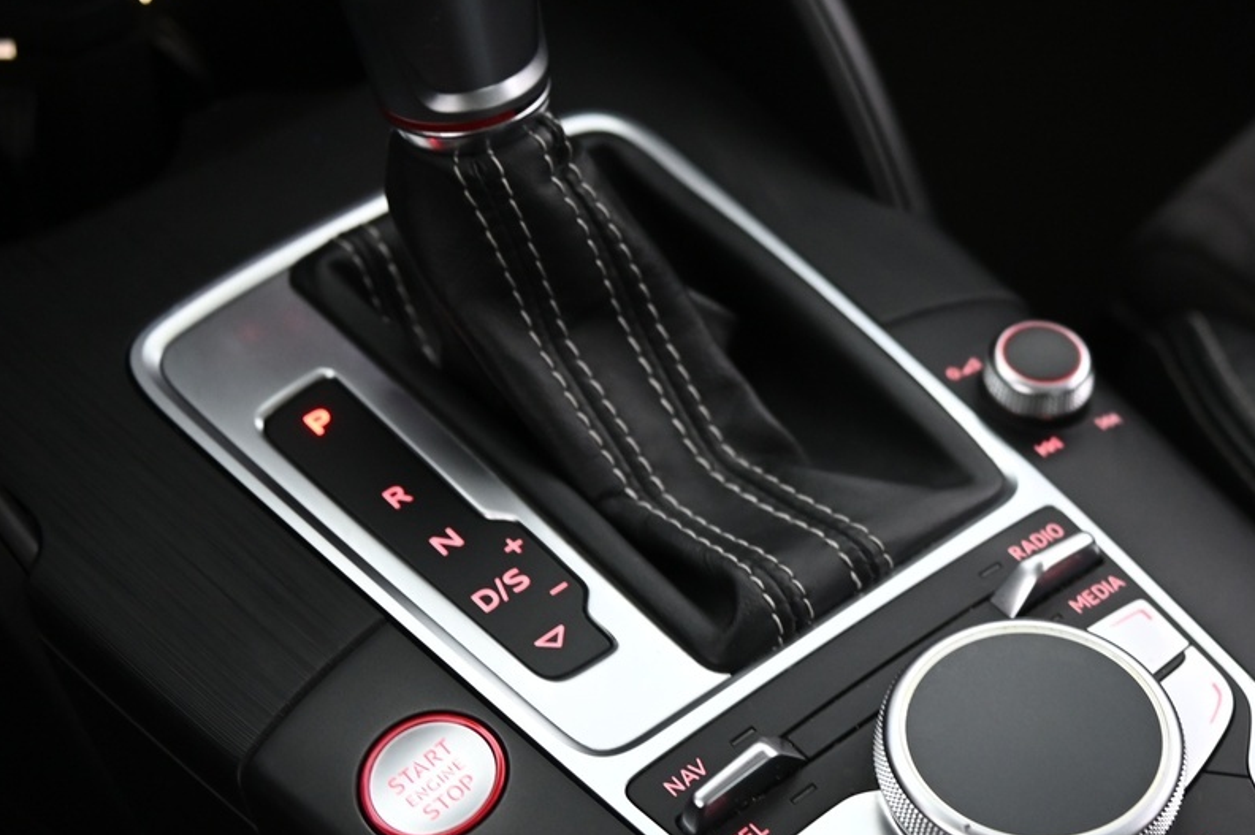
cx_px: 936
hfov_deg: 24.5
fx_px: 2857
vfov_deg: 16.6
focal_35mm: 82
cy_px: 532
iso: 2000
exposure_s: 1/15
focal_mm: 40
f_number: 4
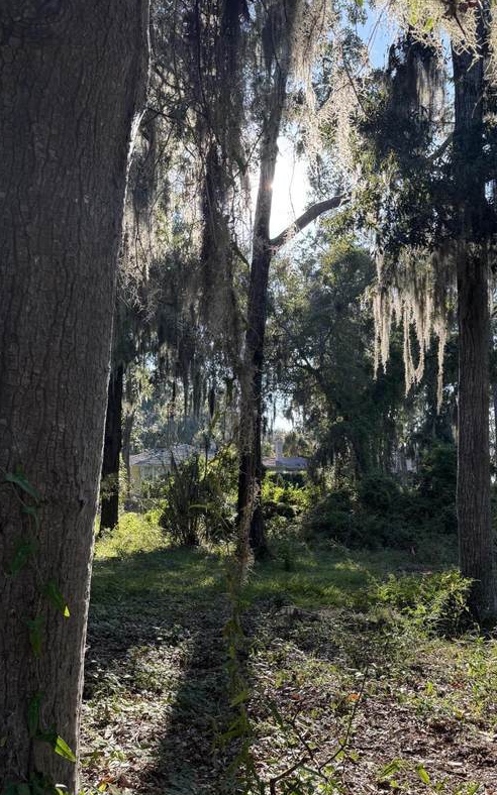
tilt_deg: +4.4
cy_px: 433
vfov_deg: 61.1
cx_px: 295
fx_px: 672
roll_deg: +0.3
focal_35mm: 31
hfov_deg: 40.4
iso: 100
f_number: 1.78
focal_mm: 6.76
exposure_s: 1/931
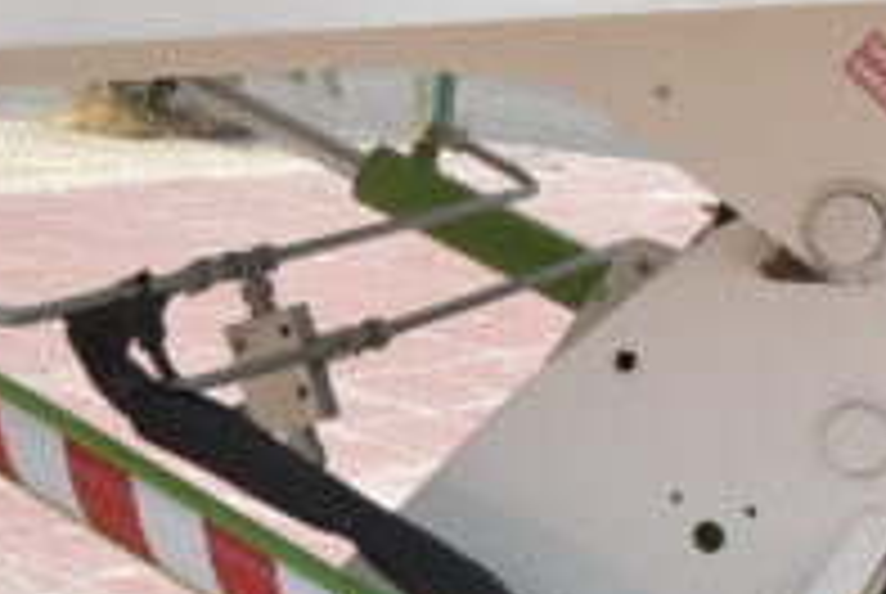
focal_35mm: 117
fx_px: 2884
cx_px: -360
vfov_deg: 11.5
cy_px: 736
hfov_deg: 16.3
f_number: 7.1
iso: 1600
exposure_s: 1/2500
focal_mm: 20
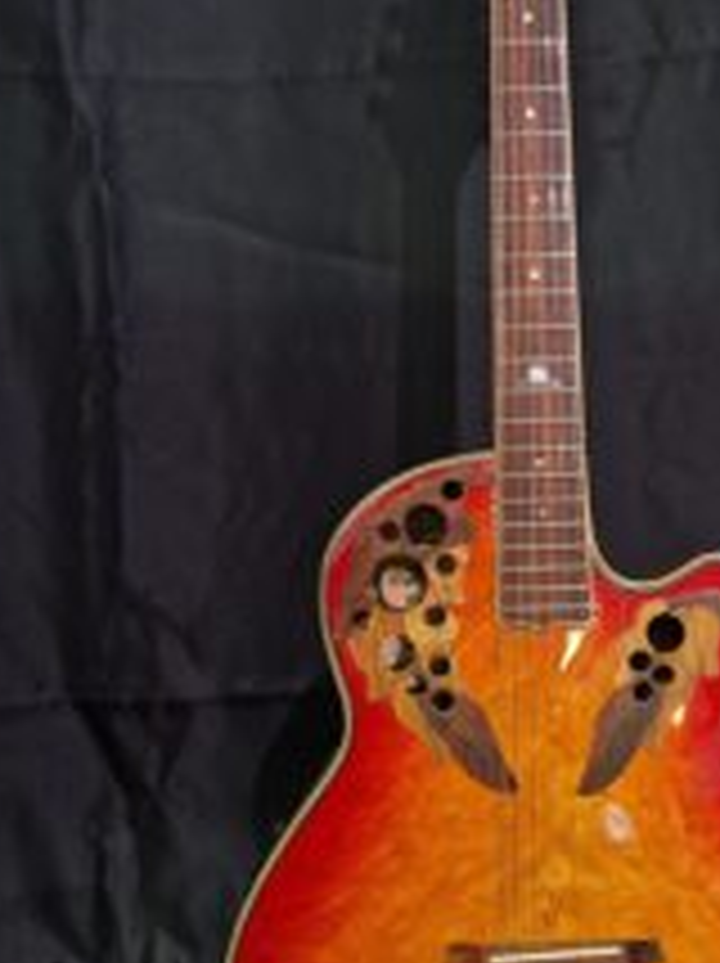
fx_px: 1195
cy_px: 495
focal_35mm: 43
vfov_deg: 43.9
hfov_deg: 32.9
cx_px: 531
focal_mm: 5.4
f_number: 1.8
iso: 640
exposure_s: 1/50
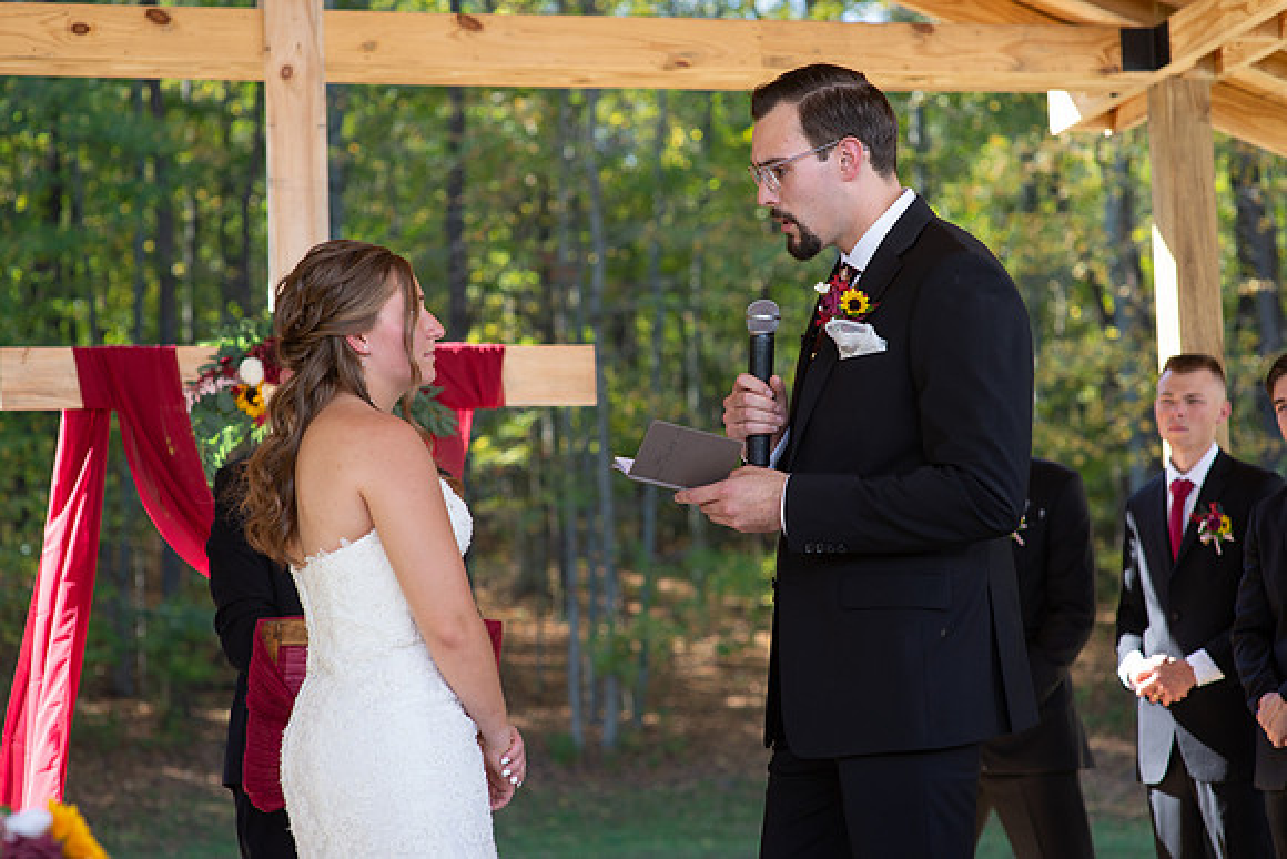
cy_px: 430
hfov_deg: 23.9
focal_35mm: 85
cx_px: 644
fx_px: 3039
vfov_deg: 16.1
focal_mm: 85
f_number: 4.5
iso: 400
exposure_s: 1/500
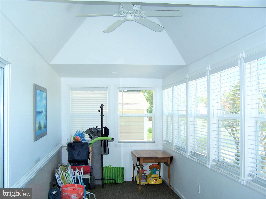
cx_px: 133
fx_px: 292
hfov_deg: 49.0
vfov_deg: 37.7
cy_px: 100
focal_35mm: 38
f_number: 2.8
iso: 80
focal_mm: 6.3
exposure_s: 1/350
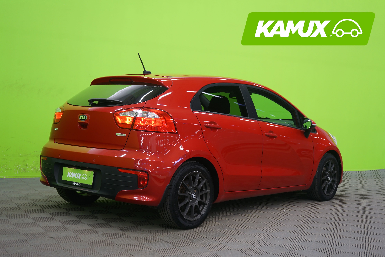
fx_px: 513
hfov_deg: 41.1
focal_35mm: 48
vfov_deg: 28.1
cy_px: 128
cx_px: 192
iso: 400
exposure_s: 1/6
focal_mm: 48
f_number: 5
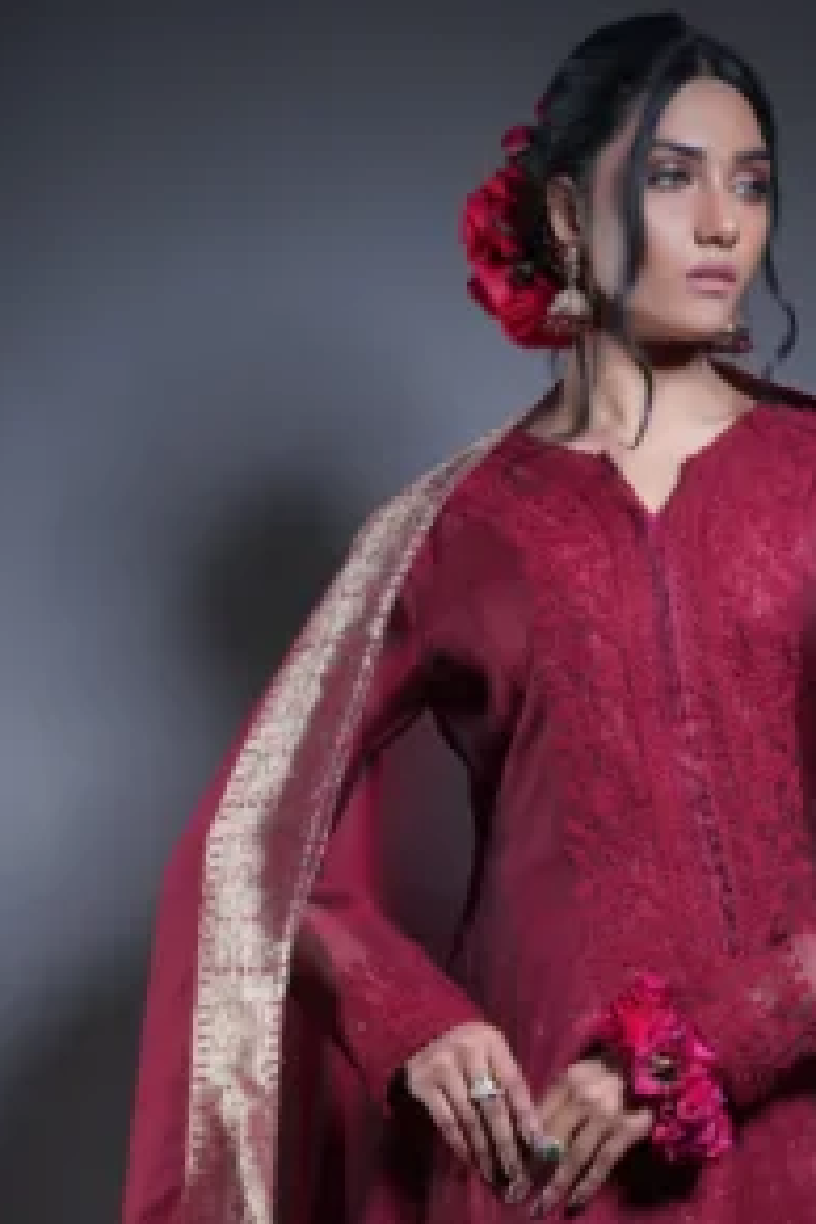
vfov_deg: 15.0
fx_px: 4556
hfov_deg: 10.2
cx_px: 534
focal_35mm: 134
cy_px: 1220
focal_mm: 65
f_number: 4.5
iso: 640
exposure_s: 1/160
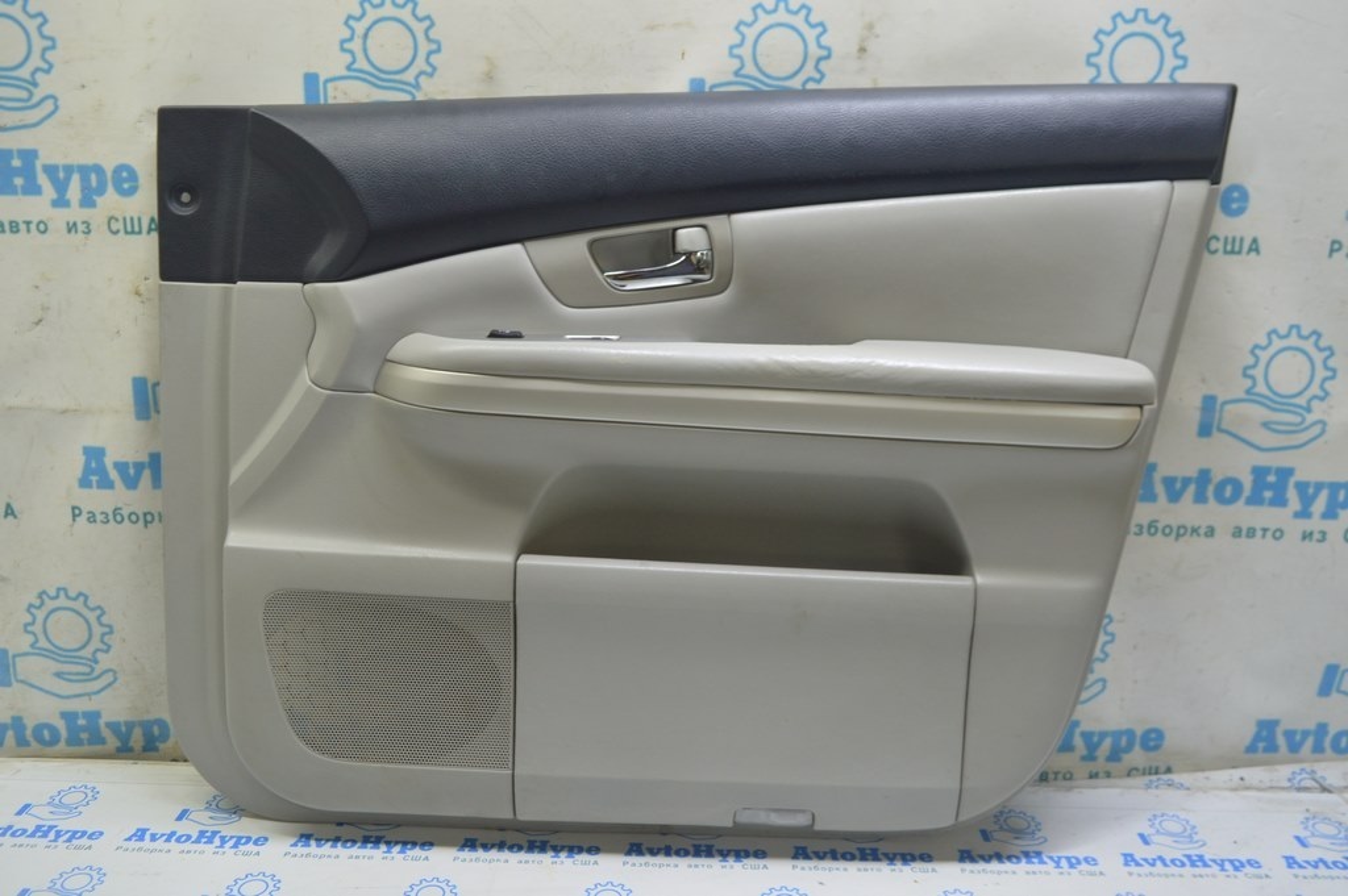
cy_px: 448
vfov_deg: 43.5
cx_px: 674
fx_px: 1122
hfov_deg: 62.0
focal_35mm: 30
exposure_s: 1/20
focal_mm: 20
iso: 400
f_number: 5.6
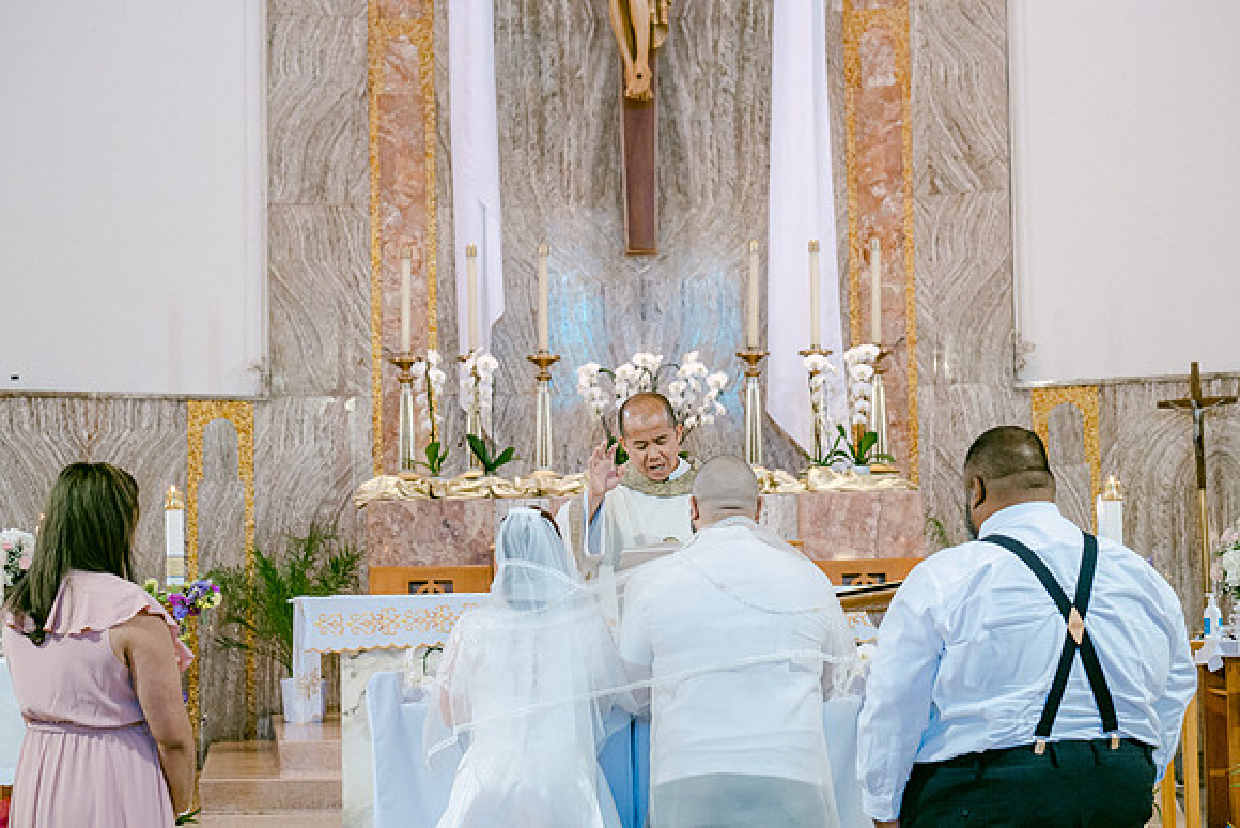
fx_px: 2584
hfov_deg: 27.0
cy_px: 414
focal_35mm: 75
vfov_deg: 18.2
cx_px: 620
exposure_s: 1/160
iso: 1600
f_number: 2.8
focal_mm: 50
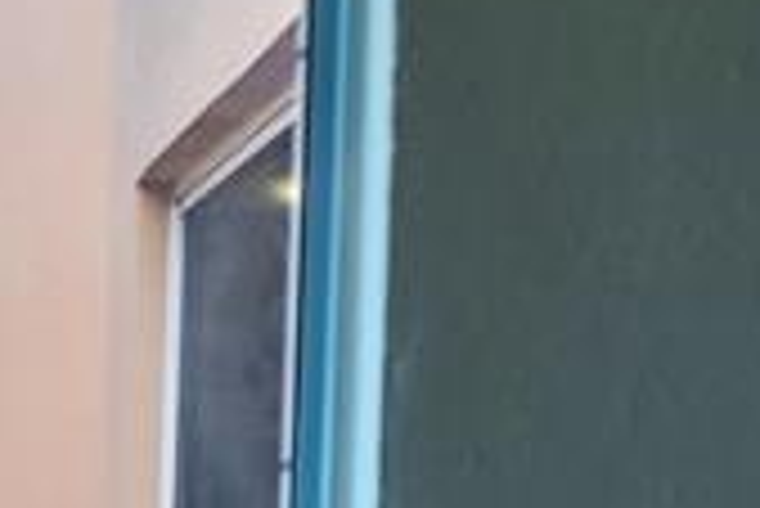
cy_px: 823
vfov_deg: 10.8
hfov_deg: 14.3
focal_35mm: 121
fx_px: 2557
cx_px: -729
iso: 320
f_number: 2.8
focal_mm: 20
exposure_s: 1/320
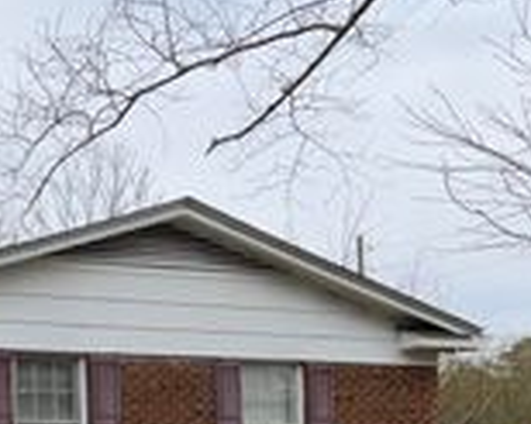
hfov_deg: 19.9
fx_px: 1445
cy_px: 408
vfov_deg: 16.4
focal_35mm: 92
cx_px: -52
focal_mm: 3
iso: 25
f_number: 1.8
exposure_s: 1/1490
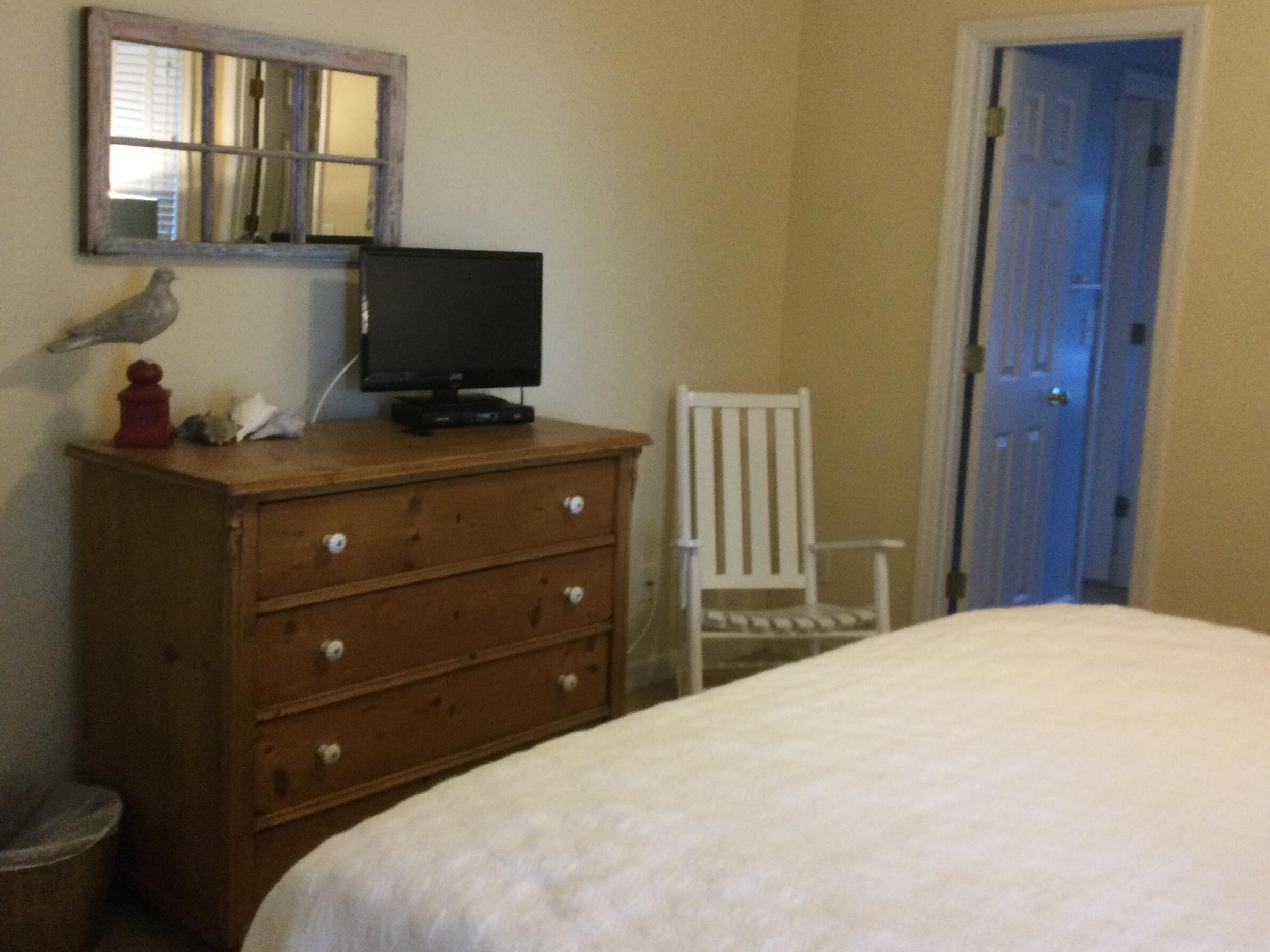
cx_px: 612
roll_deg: -4.3
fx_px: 1431
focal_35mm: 39
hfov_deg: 47.9
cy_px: 406
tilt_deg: -7.3
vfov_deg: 36.7
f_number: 2.4
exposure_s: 1/33
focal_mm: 3.3
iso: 160
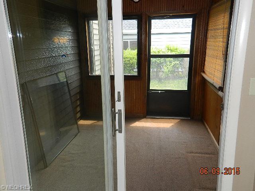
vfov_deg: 54.9
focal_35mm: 25
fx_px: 184
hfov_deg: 69.4
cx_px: 128
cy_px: 96
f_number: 3.1
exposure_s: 1/60
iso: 80
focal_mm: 4.5
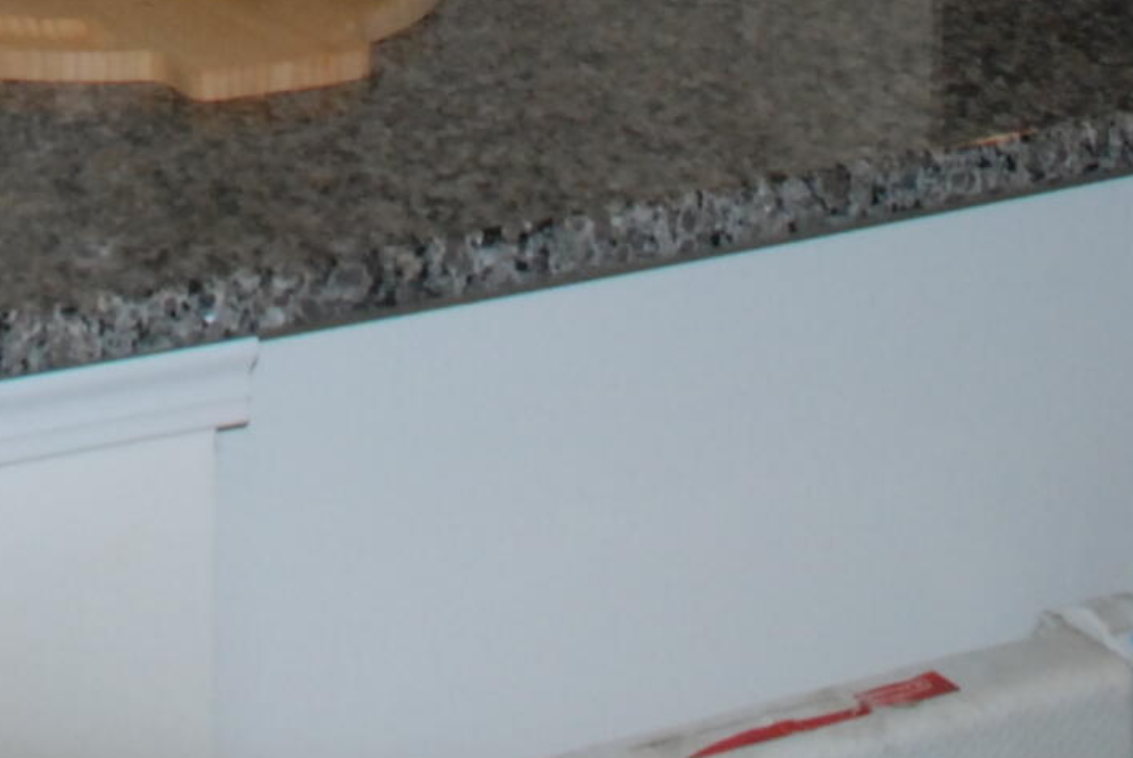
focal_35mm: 114
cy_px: -769
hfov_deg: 17.5
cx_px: -5
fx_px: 3592
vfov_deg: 11.0
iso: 640
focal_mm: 18
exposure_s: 1/200
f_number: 6.3
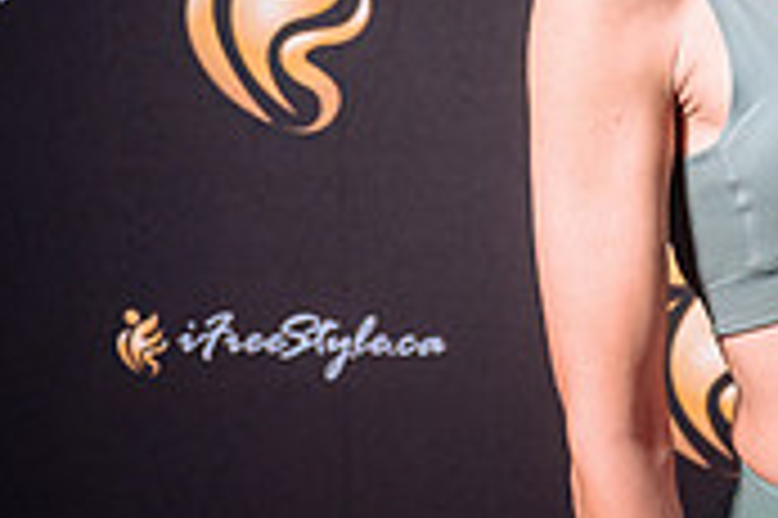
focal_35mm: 124
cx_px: 958
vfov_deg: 11.0
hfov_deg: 15.8
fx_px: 2677
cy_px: 218
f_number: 3.2
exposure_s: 1/125
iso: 800
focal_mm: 37
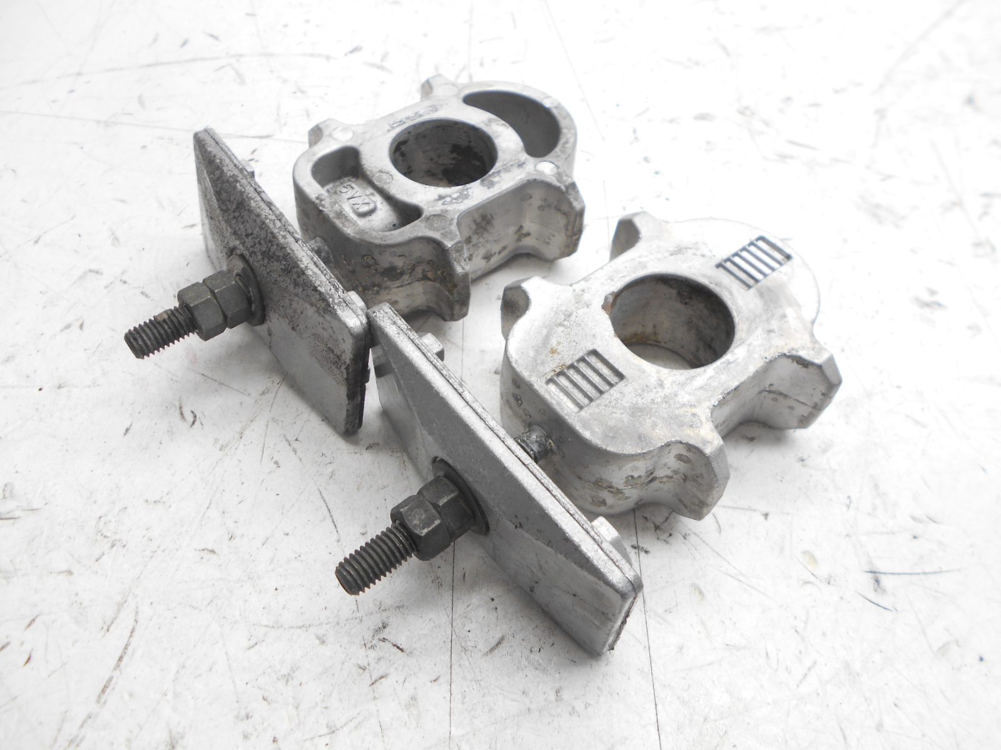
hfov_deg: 67.3
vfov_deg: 53.1
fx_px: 752
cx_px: 500
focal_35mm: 26
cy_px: 375
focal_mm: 4.6
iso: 110
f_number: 3.2
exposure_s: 1/30
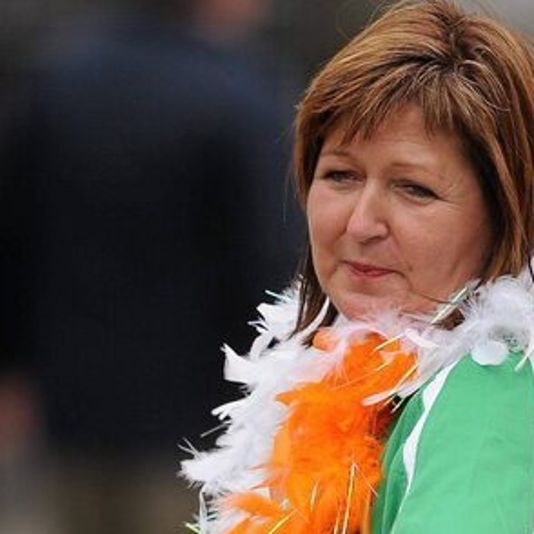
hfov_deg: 2.0
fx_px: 15463
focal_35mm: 886
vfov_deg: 2.0
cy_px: 666
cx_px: 604
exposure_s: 1/800
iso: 320
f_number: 3.5
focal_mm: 300
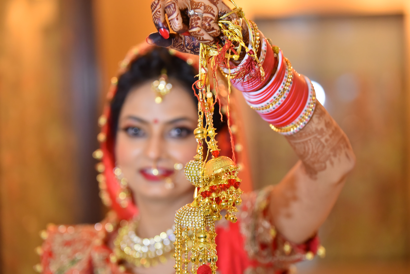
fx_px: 1276
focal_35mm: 112
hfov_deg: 18.3
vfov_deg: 12.2
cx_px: 205
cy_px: 137
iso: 2500
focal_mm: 112
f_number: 2.8
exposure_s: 1/160
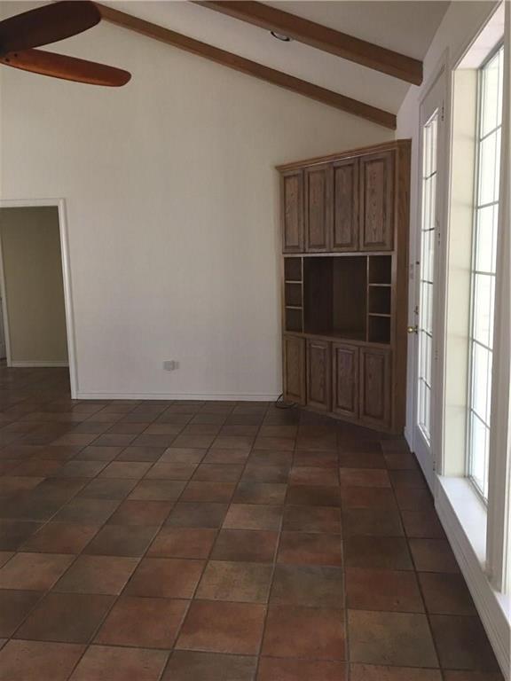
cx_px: 256
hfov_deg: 48.2
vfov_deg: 61.7
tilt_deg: -7.2
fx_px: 571
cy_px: 340
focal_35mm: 29
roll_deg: +1.2
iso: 80
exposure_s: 1/15
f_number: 2.2
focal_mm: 4.15
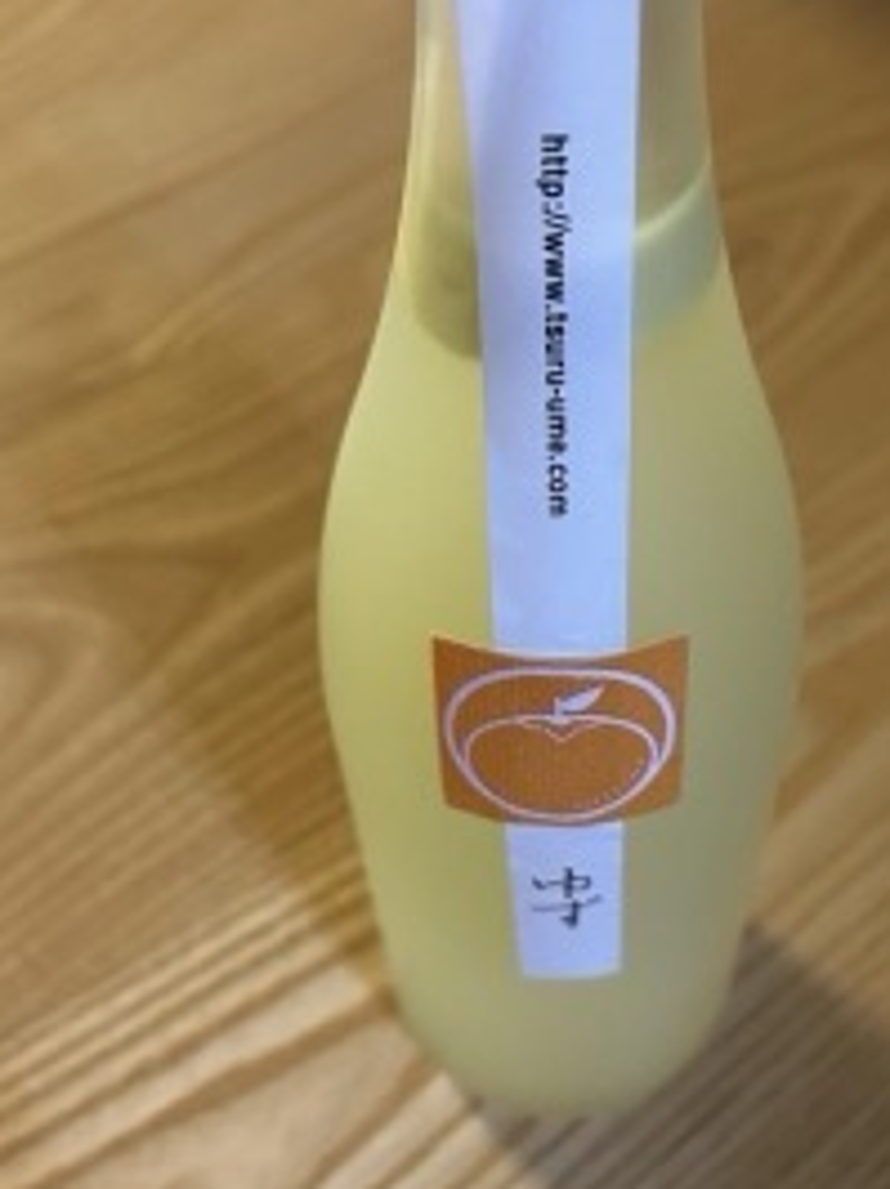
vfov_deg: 40.4
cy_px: 666
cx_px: 541
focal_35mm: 47
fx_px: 1614
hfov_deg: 30.7
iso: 400
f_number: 1.5
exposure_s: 1/40
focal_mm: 5.7
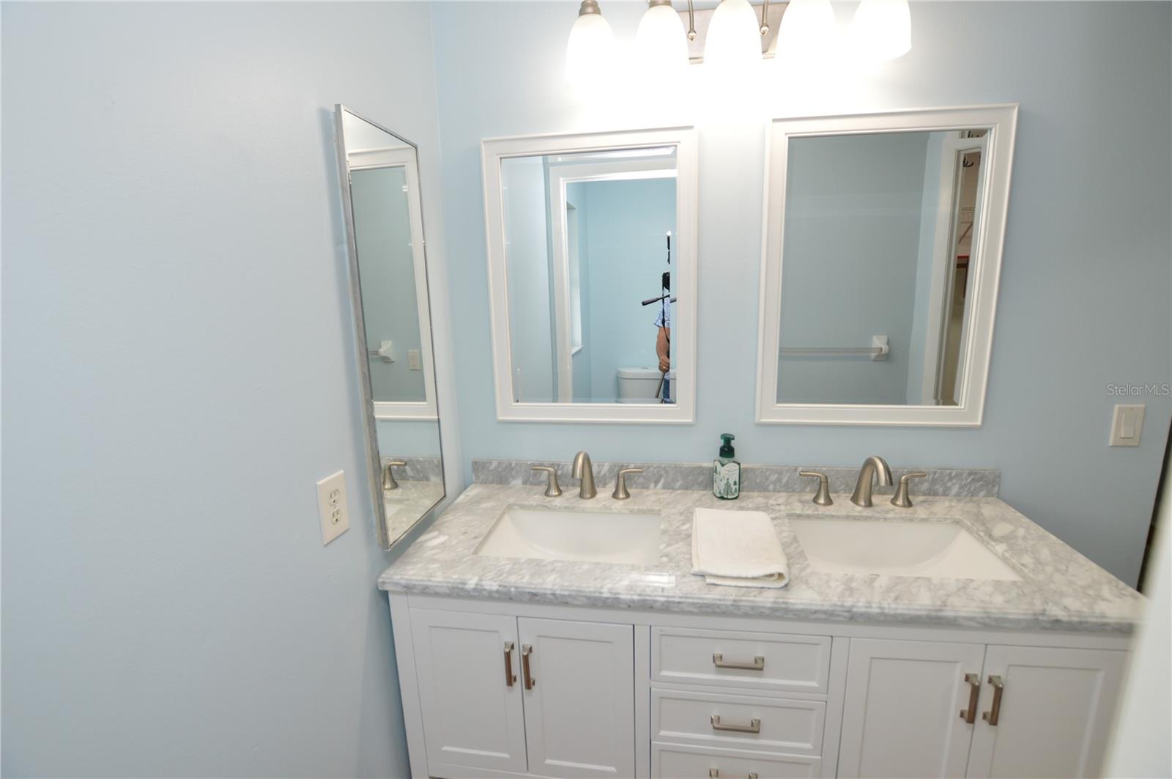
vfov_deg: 77.2
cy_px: 390
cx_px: 586
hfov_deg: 100.5
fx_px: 488
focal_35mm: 15
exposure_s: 1/100
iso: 400
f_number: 5
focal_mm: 10
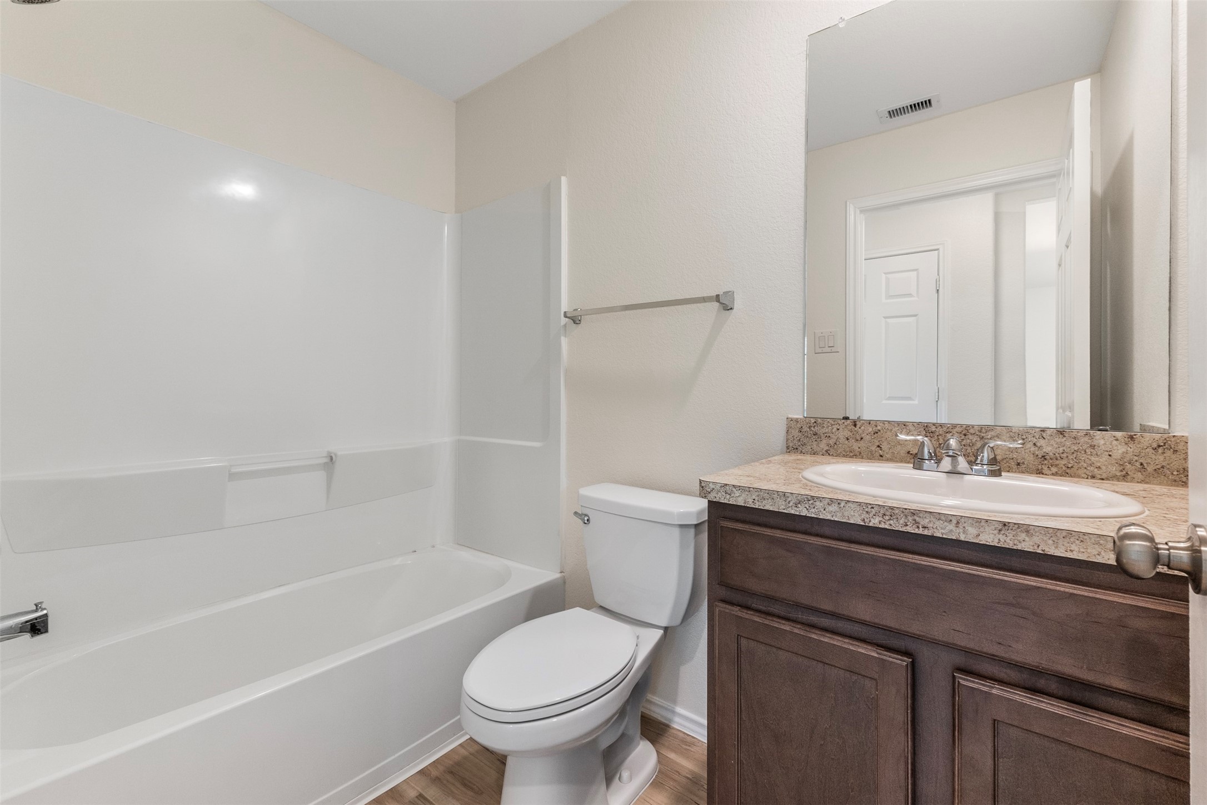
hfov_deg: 100.4
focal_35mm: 15
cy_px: 402
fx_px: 503
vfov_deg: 77.3
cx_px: 604
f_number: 9
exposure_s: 1/8
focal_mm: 10
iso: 250
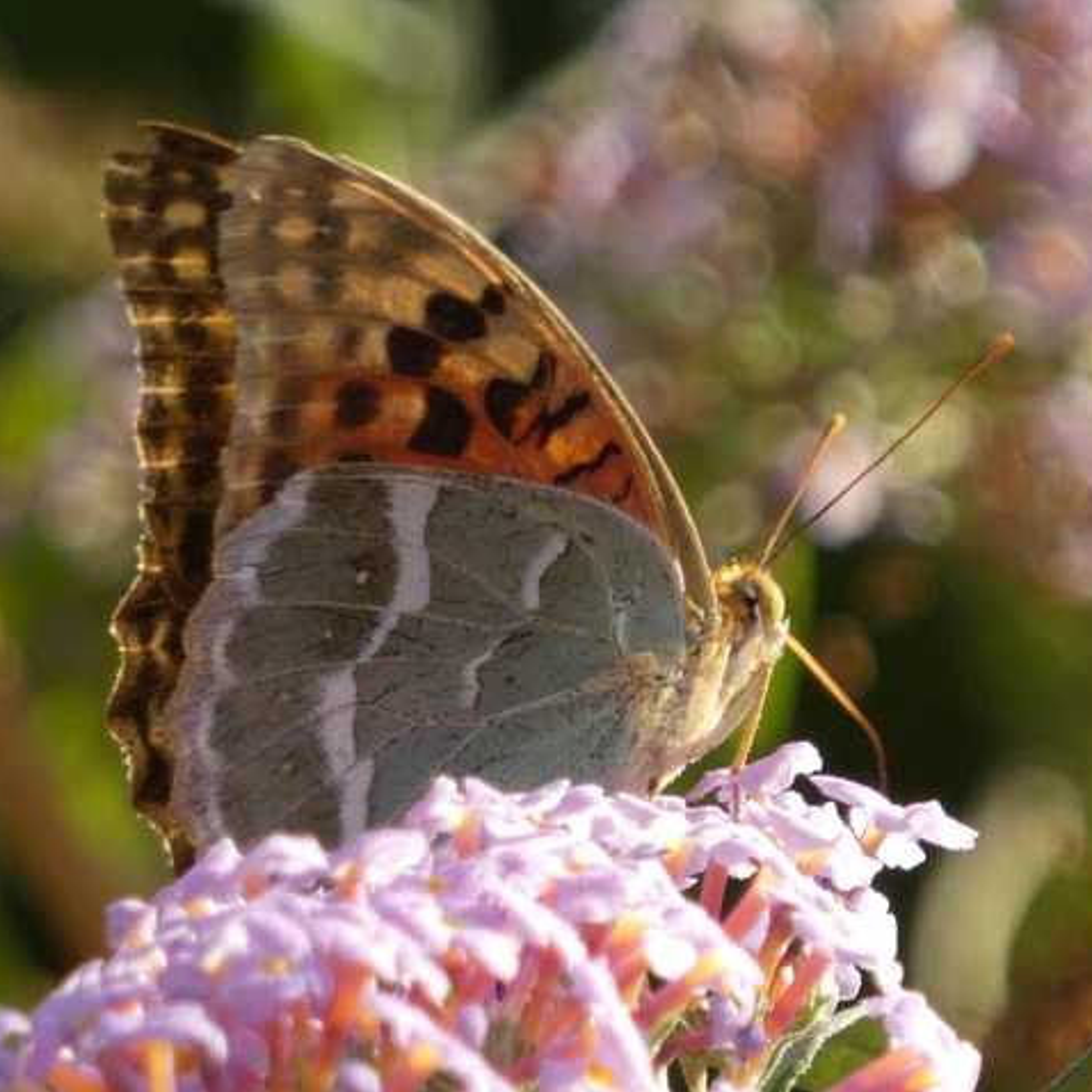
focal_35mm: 921
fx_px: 32871
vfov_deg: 1.9
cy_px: 546
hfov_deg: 1.9
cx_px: 503
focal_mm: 139.4
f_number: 5.6
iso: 125
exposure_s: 1/100
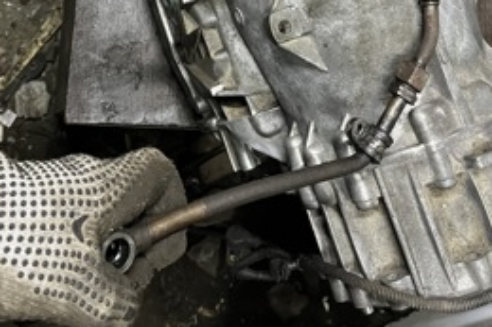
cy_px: -123
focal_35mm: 50
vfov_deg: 23.2
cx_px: 202
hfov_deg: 39.5
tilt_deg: -62.4
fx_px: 683
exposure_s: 1/50
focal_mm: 5.1
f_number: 1.6
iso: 400
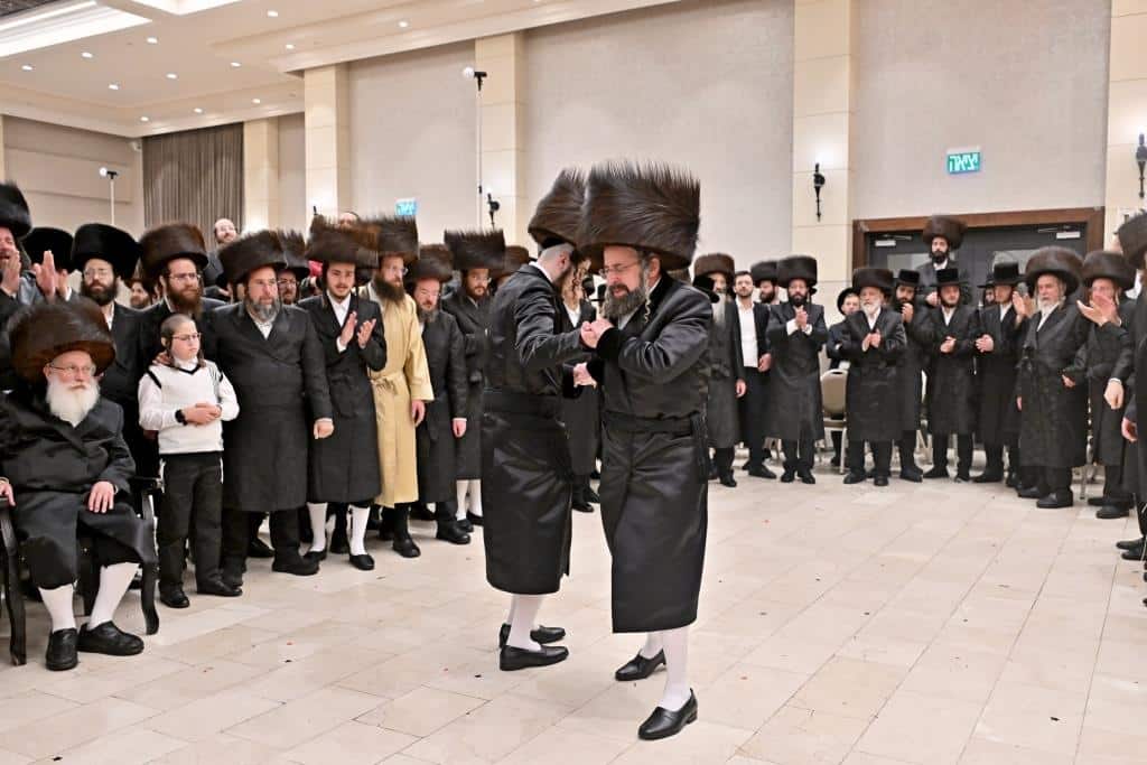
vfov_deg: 41.7
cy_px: 382
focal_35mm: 32
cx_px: 574
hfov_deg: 59.5
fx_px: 1004
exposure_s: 1/250
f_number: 4
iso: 1250
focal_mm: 31.5
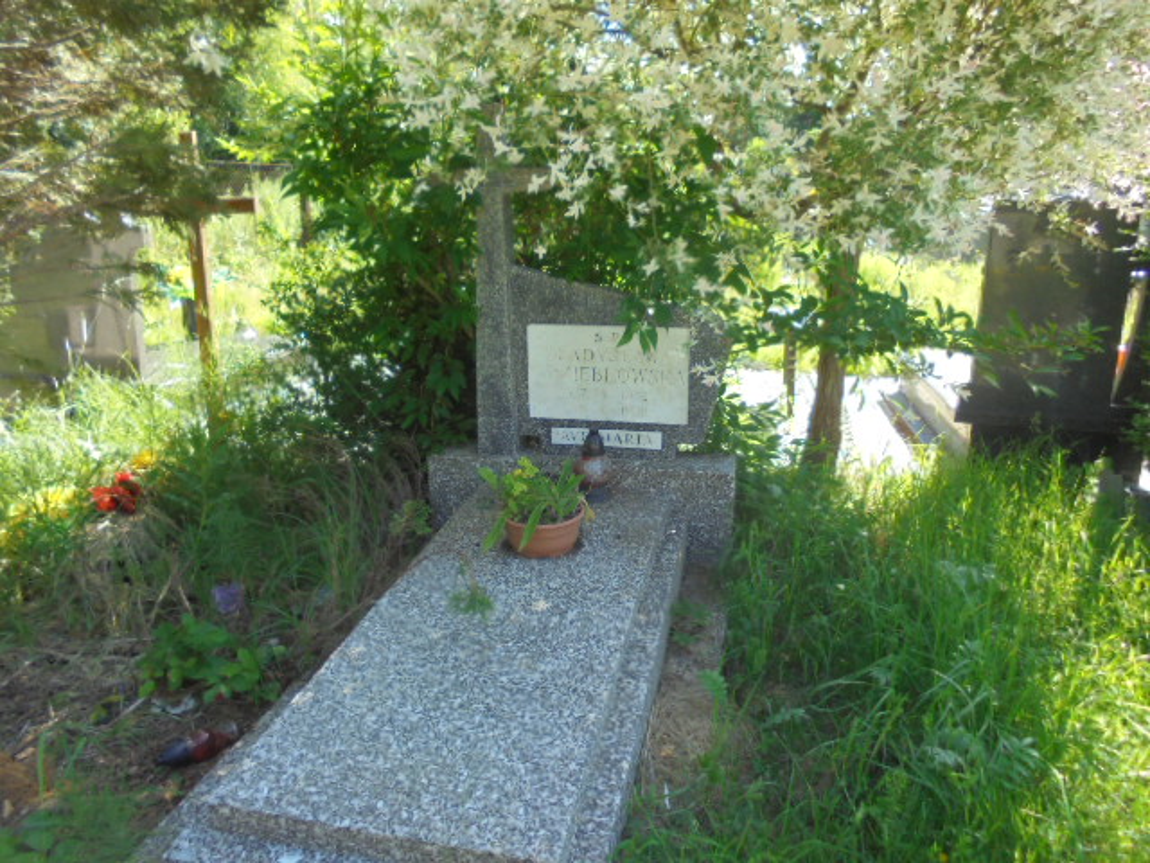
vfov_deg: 53.1
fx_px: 864
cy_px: 432
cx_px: 575
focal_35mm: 26
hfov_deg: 67.3
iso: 100
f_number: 3.5
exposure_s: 1/125
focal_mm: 4.6
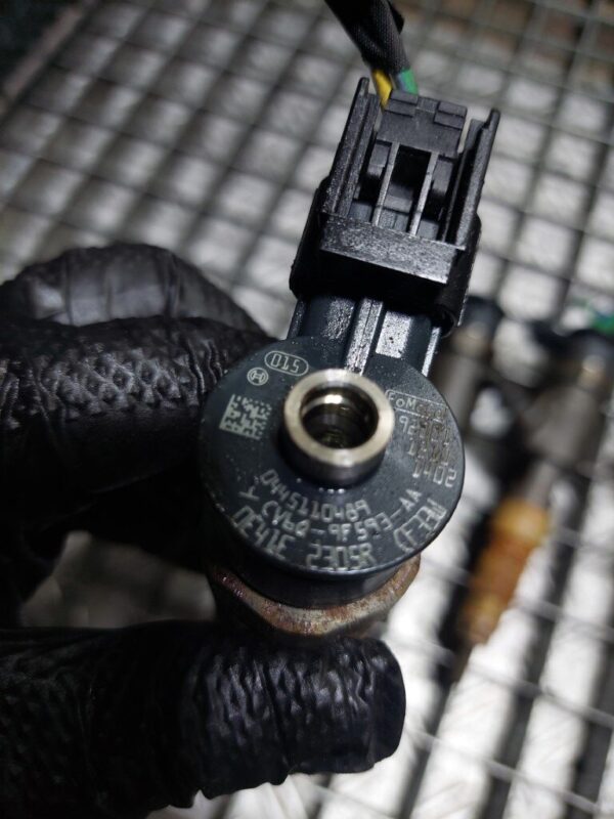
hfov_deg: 54.9
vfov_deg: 69.4
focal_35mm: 25
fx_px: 591
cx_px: 307
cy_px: 410
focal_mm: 5.23
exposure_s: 1/50
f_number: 1.8
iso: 125
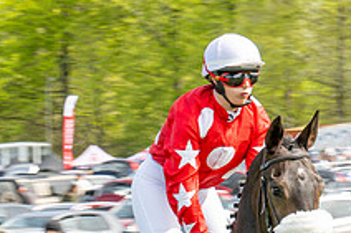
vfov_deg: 3.1
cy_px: 392
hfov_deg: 4.7
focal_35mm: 438
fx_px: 4267
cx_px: -7
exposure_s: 1/160
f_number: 9
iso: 100
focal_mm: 79
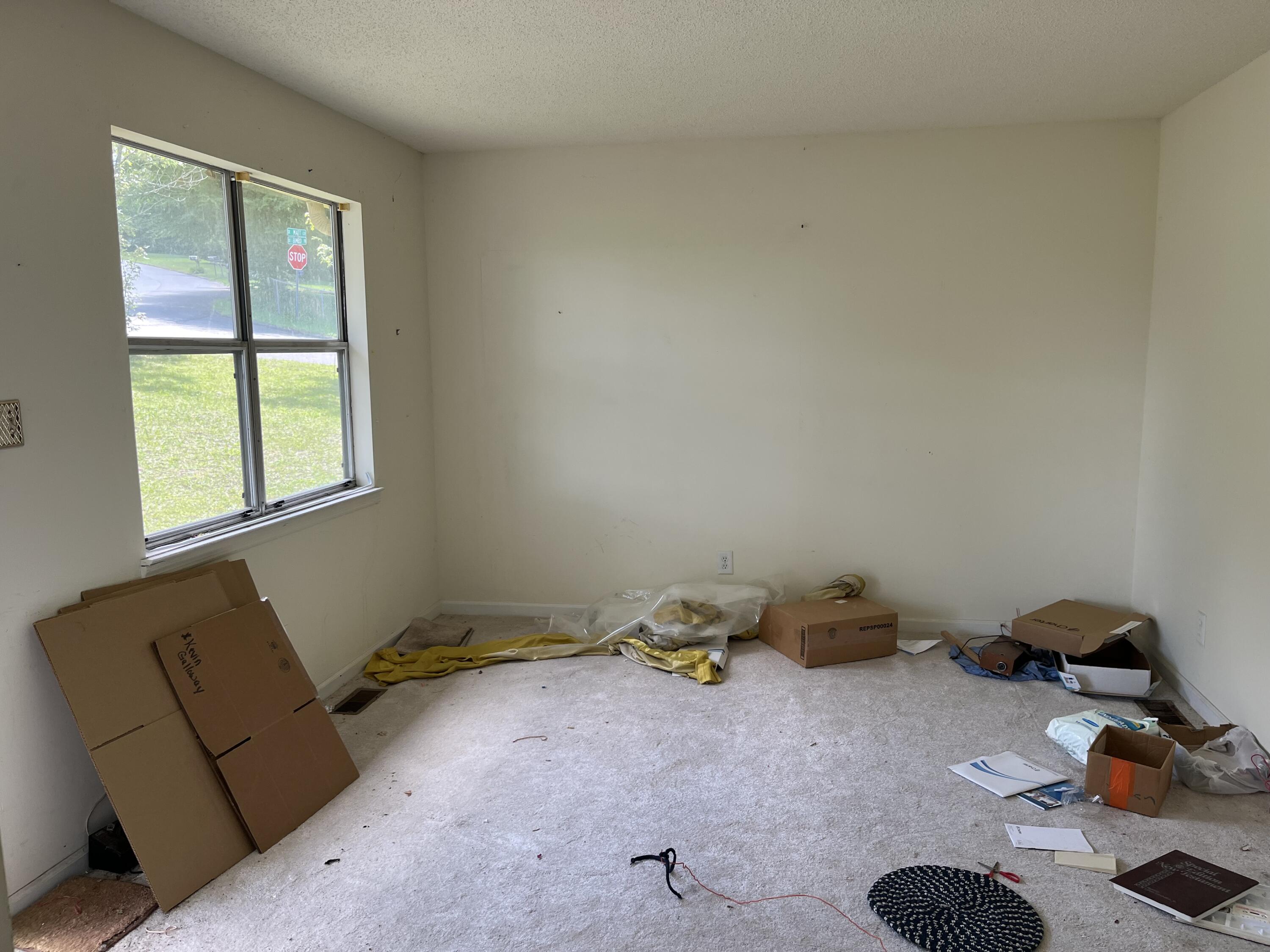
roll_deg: +0.6
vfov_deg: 53.1
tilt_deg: -7.9
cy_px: 476
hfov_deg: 67.3
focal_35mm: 26
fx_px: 954
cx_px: 635
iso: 50
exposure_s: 1/121
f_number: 1.6
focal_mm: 5.1
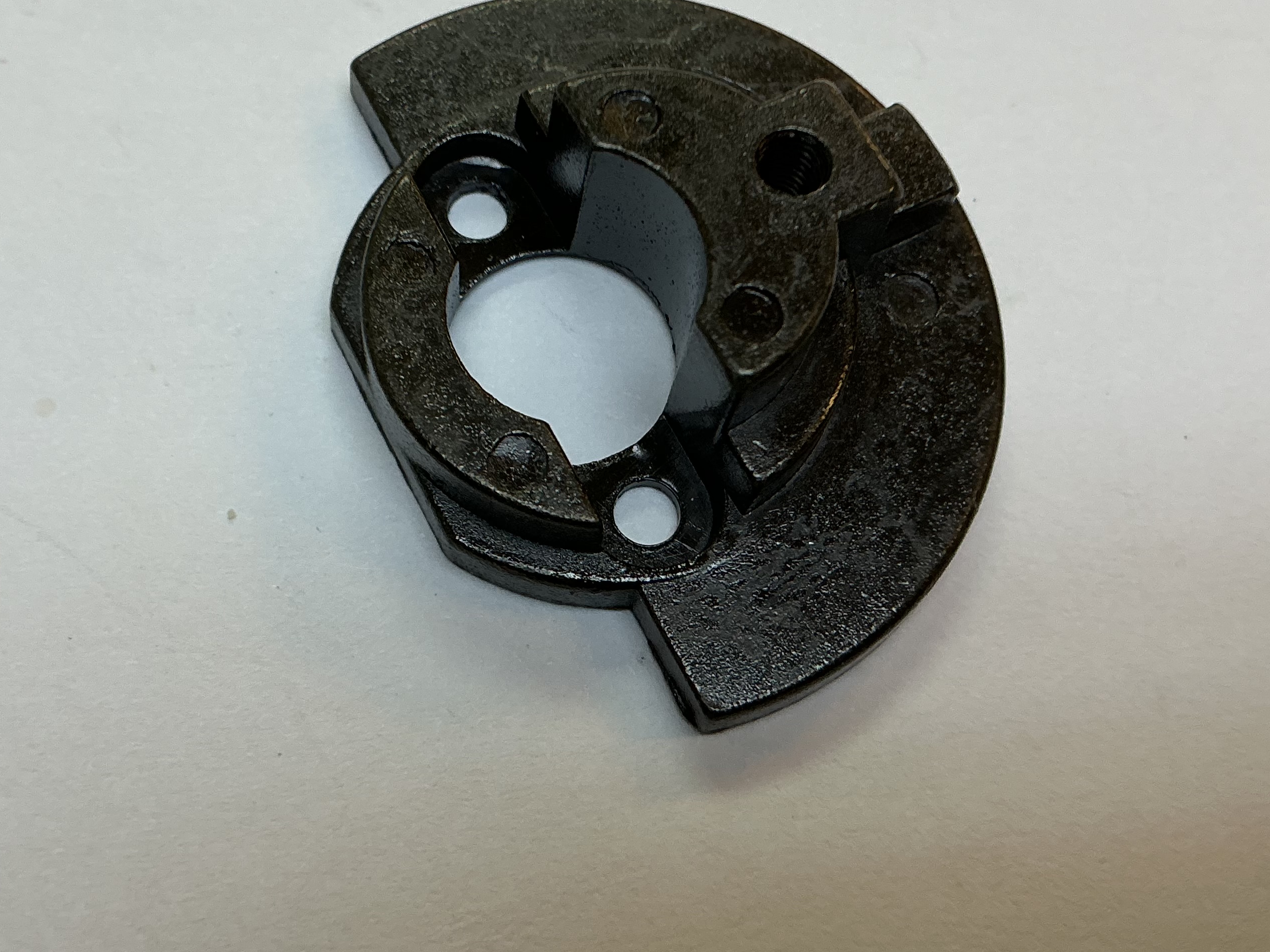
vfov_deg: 31.1
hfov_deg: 41.0
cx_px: 481
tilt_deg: -64.7
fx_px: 1687
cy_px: 274
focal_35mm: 46
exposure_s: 1/100
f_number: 1.8
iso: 25
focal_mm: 3
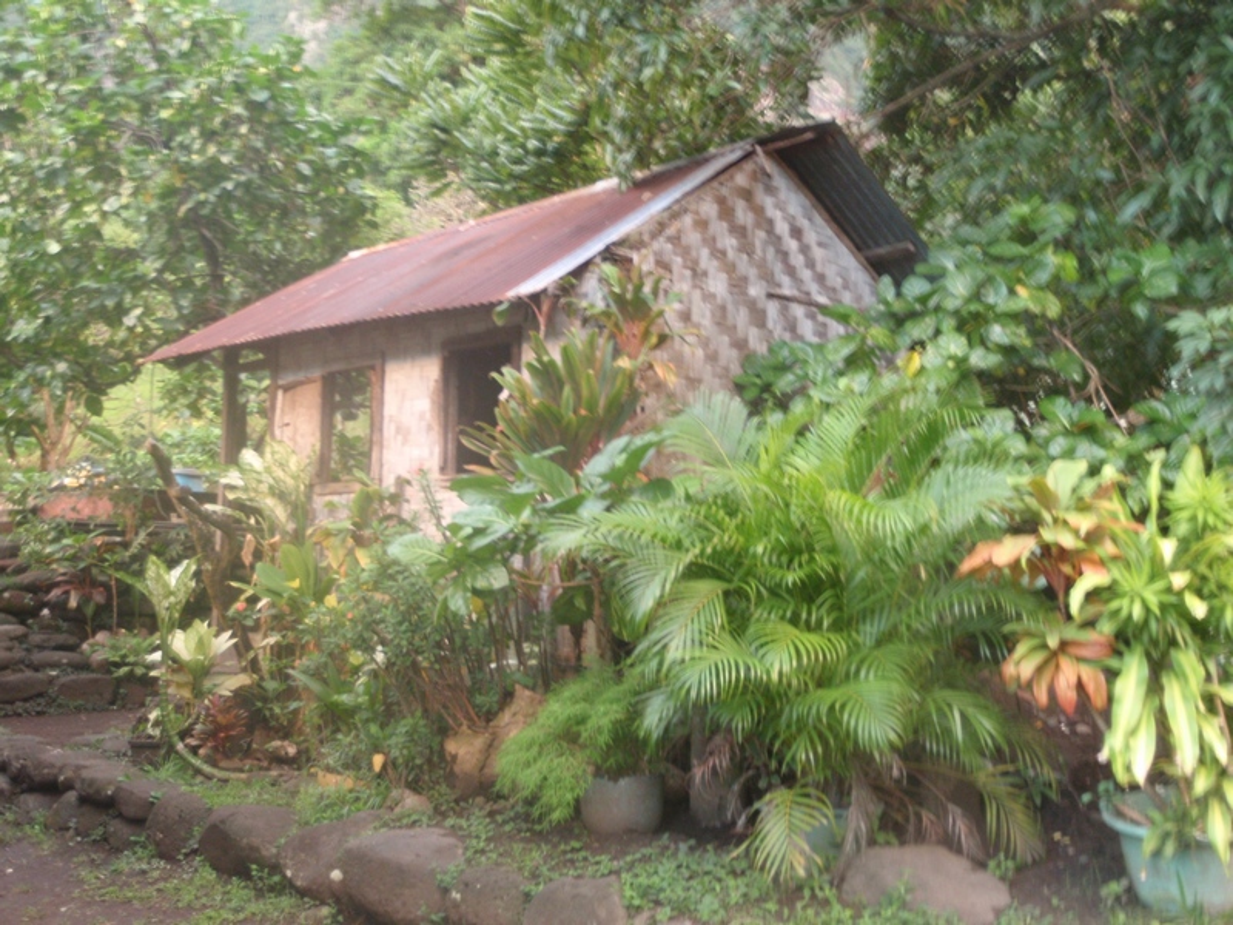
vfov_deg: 39.7
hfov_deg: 51.4
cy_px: 462
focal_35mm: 36
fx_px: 1282
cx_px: 616
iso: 200
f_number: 4.1
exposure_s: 1/4
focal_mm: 6.53
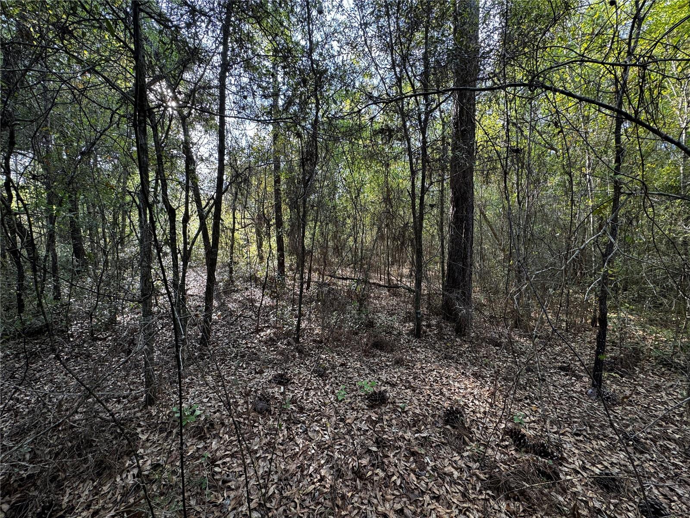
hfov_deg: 102.1
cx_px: 345
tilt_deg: -5.2
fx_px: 279
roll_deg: -0.6
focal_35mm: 14
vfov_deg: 85.7
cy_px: 259
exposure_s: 1/99
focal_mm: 2.22
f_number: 2.2
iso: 80
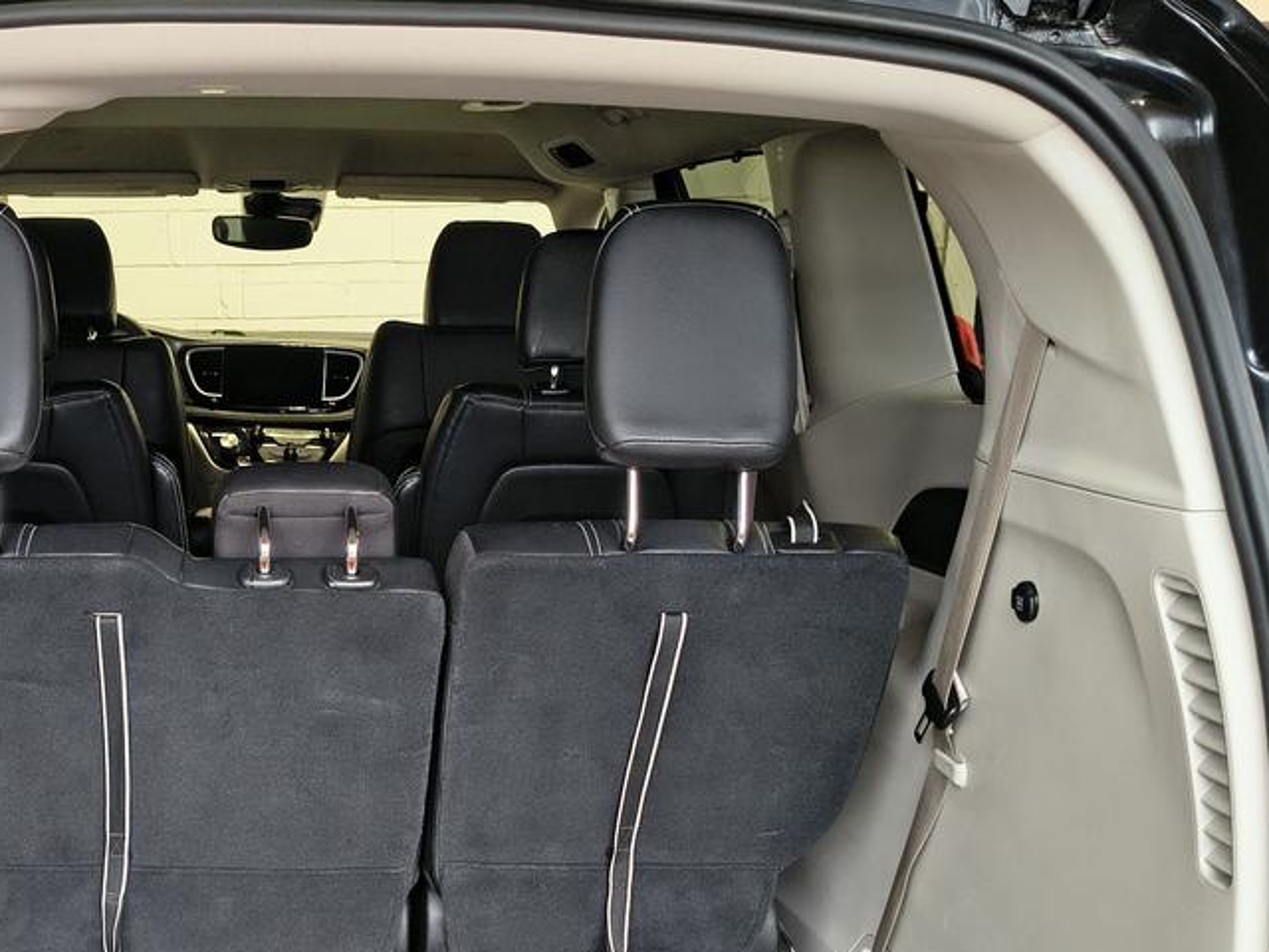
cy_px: 791
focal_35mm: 48
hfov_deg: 38.1
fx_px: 1760
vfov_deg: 29.4
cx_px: 246
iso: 348
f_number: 1.8
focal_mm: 5.56
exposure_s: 1/120
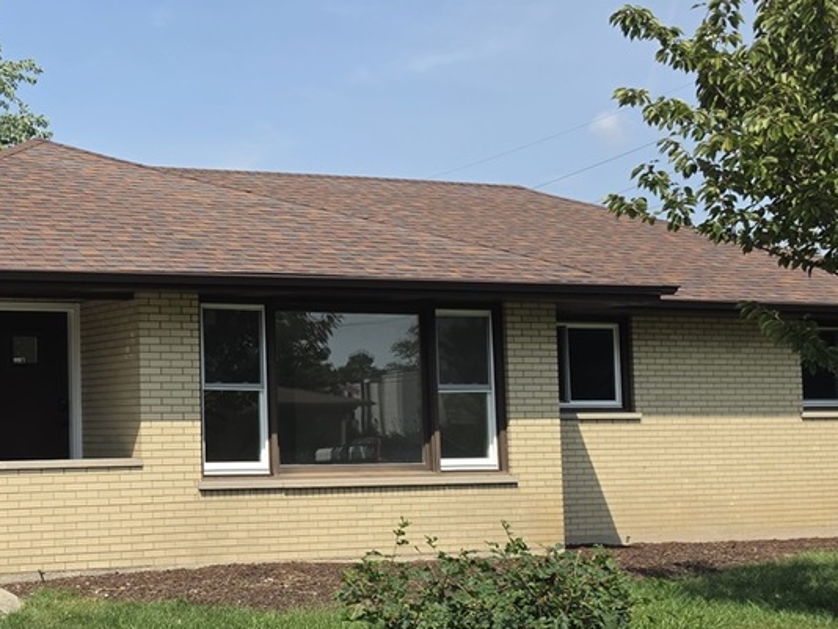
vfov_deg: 23.7
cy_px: 323
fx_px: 1502
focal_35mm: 62
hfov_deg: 29.8
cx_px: 80
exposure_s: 1/7939
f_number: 1.4
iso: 64
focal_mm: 6.5
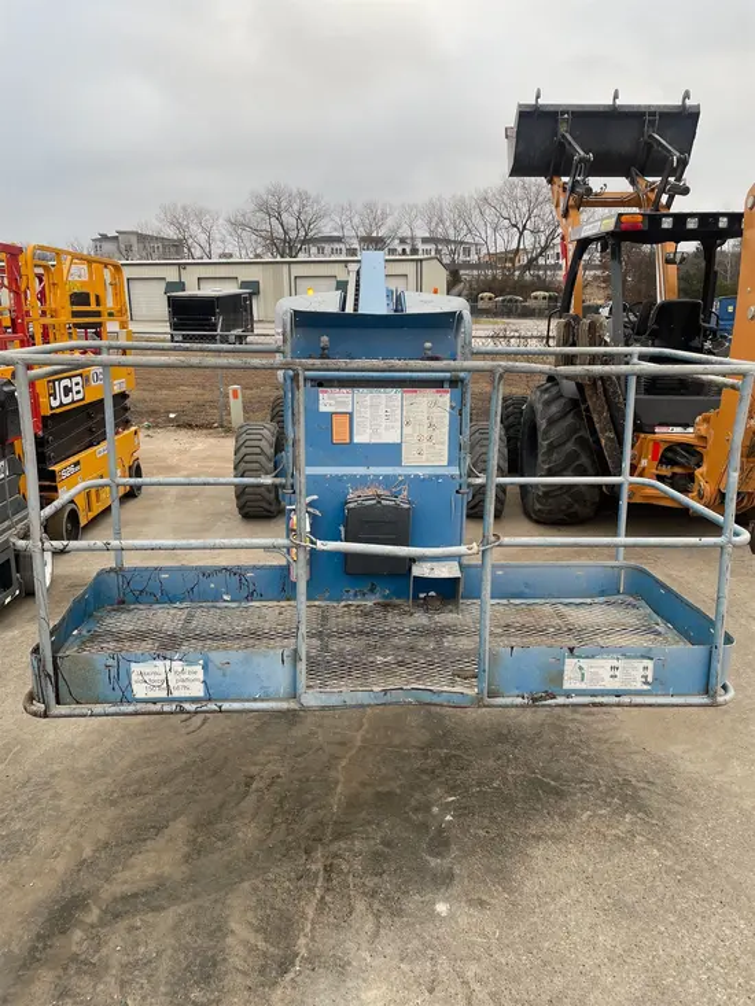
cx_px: 378
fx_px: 756
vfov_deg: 67.3
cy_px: 503
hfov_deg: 53.1
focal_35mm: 26
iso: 32
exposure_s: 1/208
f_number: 1.6
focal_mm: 4.2
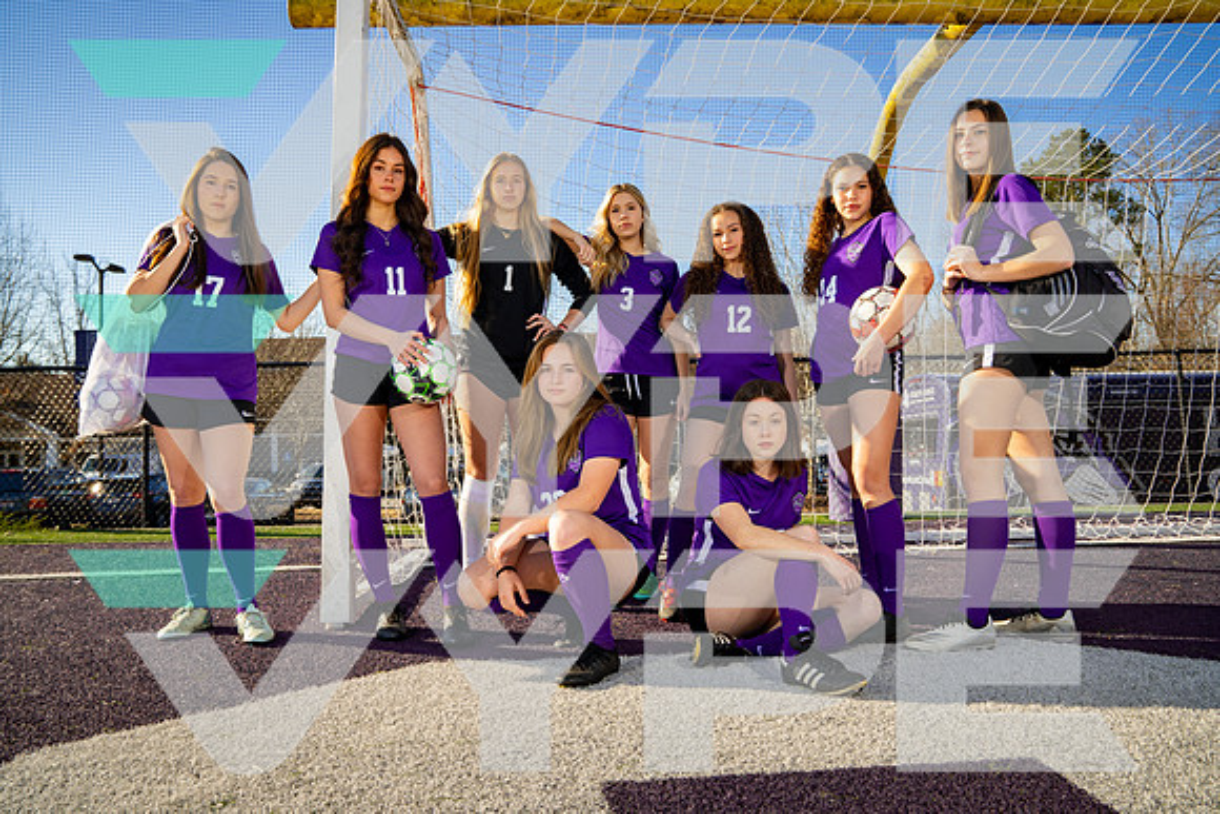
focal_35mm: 28
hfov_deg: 65.5
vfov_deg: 46.4
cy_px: 407
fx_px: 949
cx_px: 610
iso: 100
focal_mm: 28
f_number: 8
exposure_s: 1/125
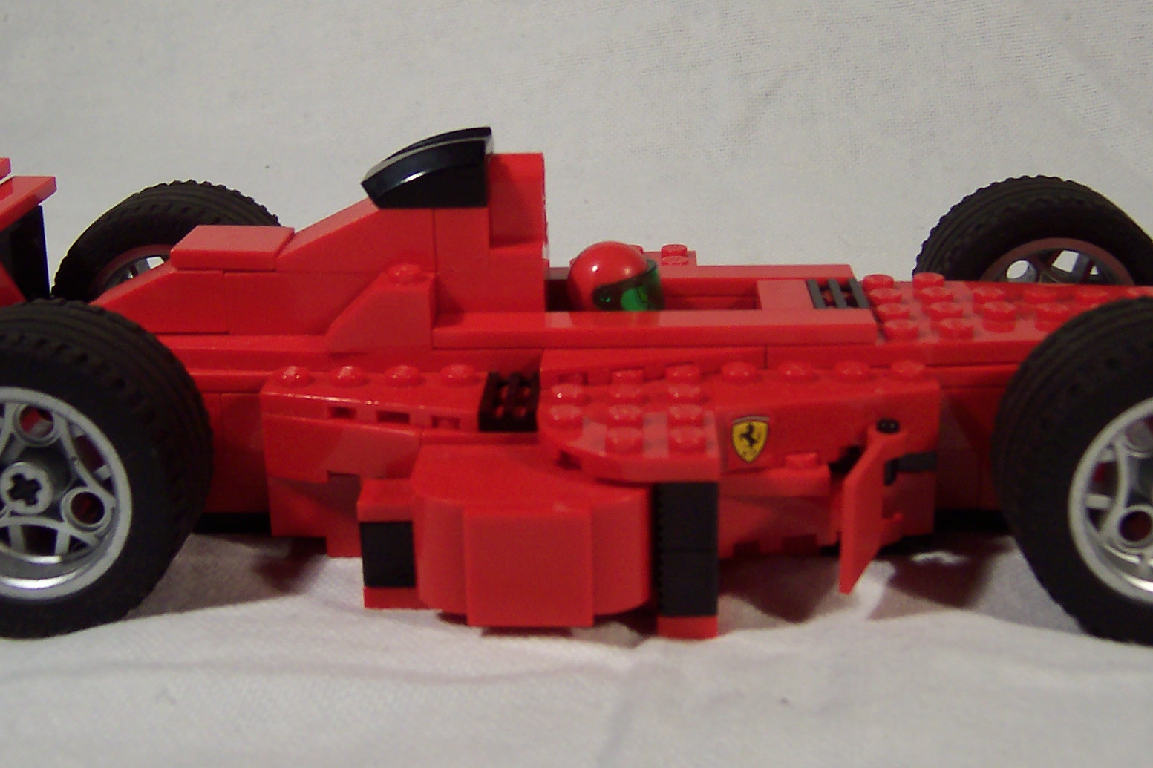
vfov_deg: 27.4
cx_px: 589
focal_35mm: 49
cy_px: 281
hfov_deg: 40.3
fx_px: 1569
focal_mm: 5.6
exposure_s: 1/60
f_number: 2.8
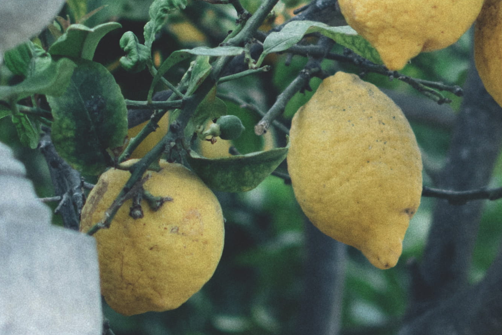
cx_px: 534
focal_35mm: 237
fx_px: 3308
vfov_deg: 5.8
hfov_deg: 8.6
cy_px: -17
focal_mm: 35
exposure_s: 1/640
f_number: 1.8
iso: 200
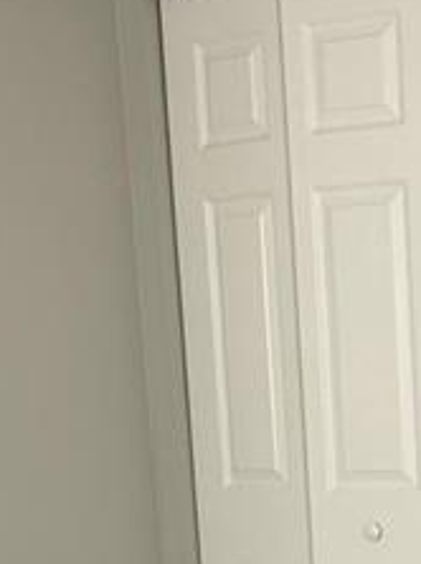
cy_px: 694
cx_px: 358
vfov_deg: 14.6
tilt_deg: -10.1
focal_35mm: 130
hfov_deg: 11.3
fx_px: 2112
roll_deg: +3.6
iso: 500
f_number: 1.78
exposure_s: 1/60
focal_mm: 6.76
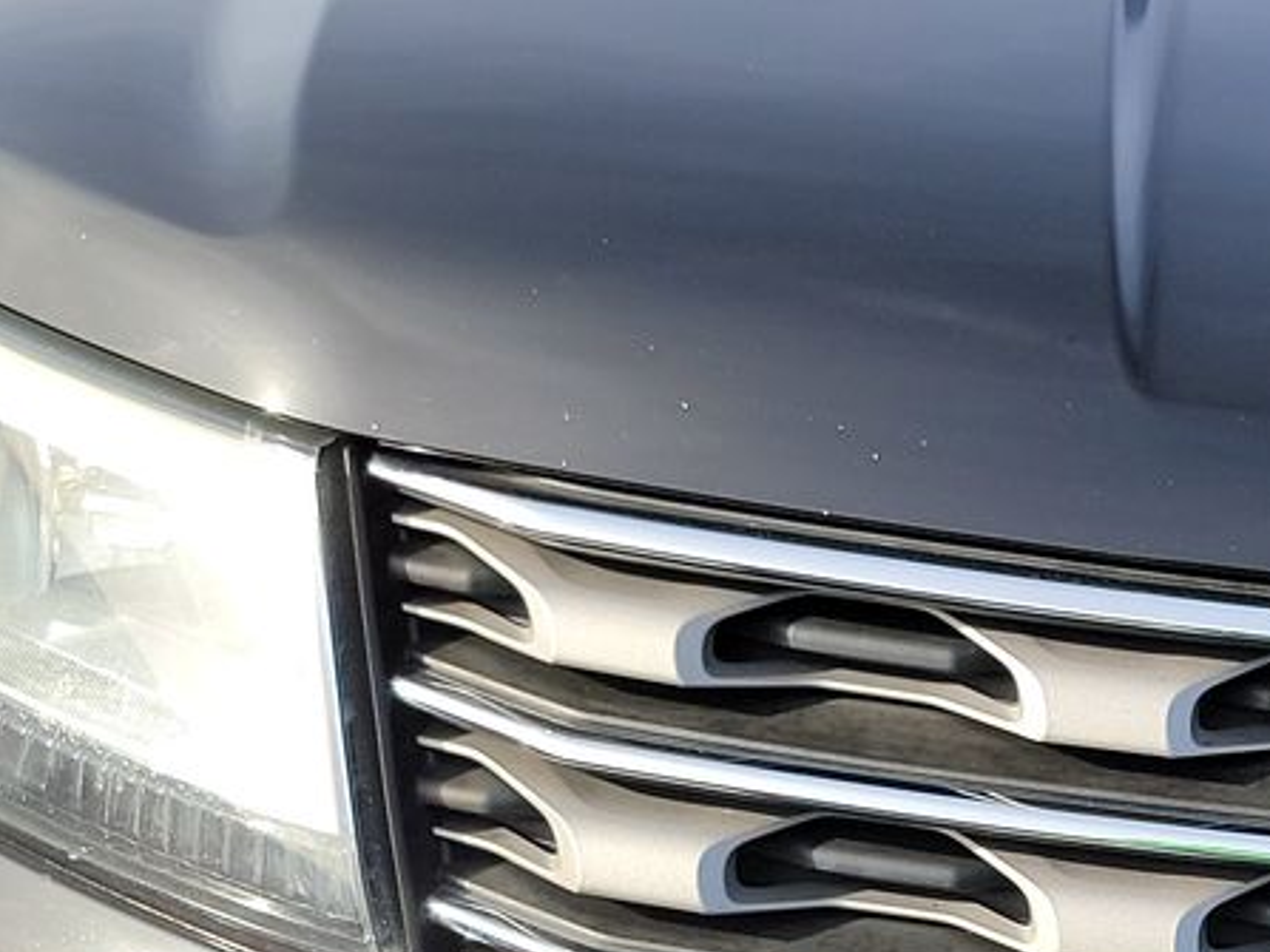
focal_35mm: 86
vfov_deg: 17.1
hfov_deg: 20.8
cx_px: 1631
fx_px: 3154
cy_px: 648
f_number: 1.8
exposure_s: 1/368
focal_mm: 6.7
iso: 50
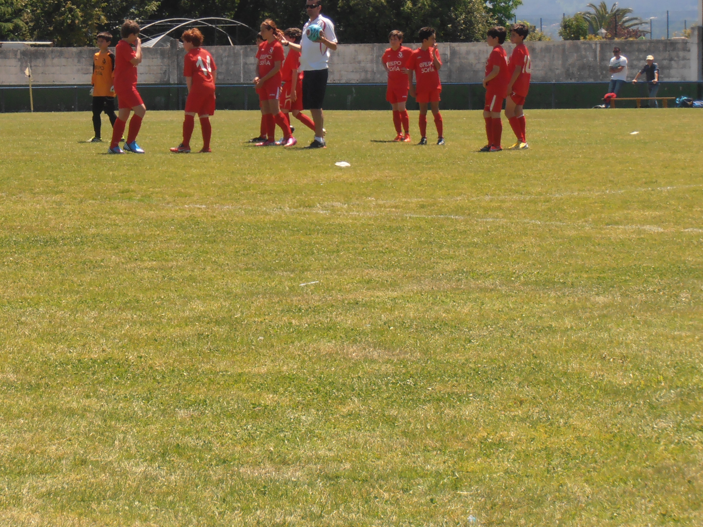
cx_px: 253
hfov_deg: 12.4
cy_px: 158
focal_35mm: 159
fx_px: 3229
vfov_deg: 9.3
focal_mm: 19.64
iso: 80
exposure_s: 1/400
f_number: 5.5
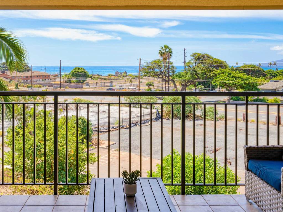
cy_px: 116
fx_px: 343
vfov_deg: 34.3
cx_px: 111
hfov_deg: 44.5
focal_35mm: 42
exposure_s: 1/25
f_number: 13
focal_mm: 35
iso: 100
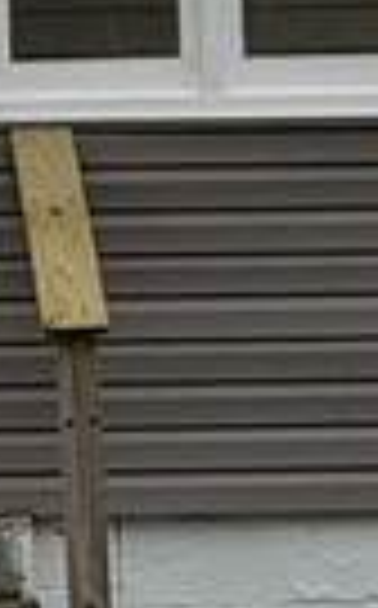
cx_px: 72
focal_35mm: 483
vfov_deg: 4.3
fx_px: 7987
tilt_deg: +6.2
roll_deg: +1.9
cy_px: -829
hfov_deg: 2.7
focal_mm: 6.76
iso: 64
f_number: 1.78
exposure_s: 1/4098
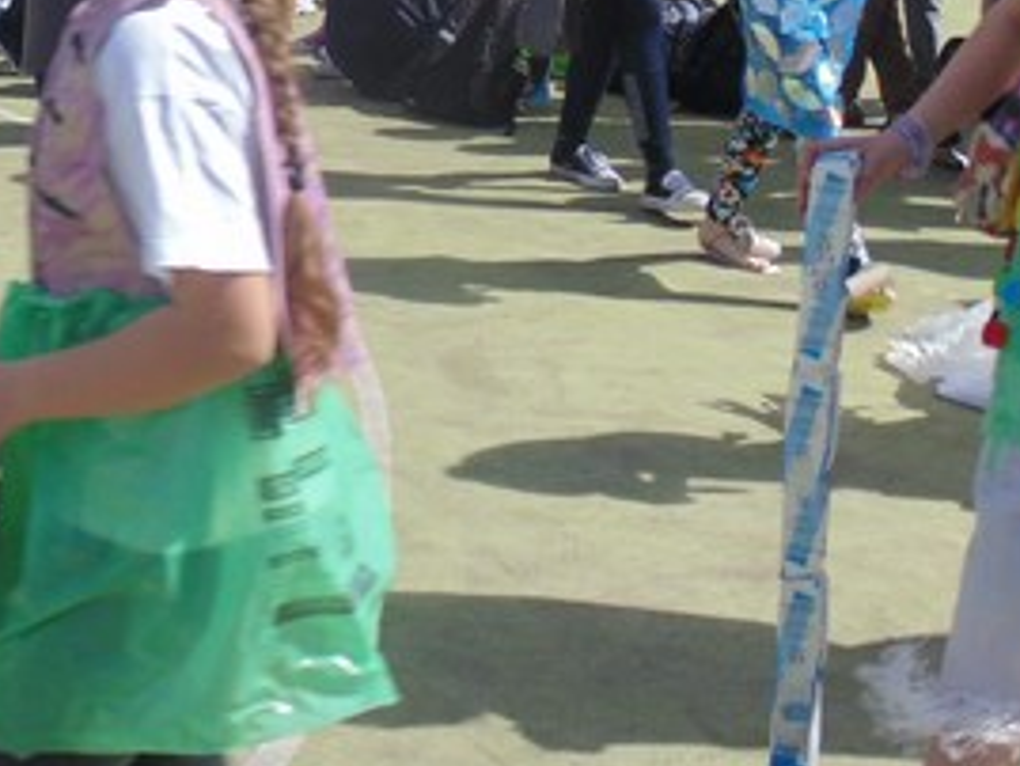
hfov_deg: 18.6
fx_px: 2977
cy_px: -30
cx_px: -133
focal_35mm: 101
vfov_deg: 14.4
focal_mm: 6.2
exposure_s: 1/125
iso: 80
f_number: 10.7
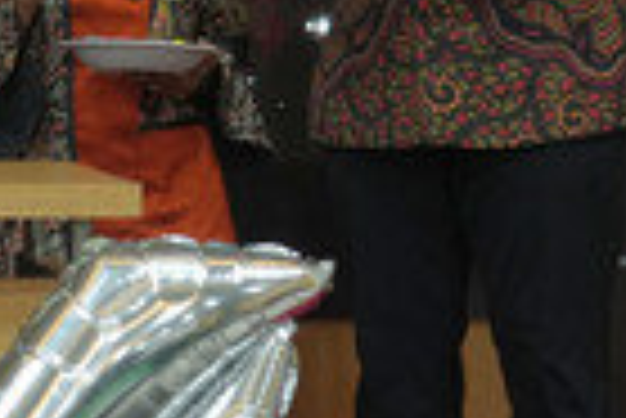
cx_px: -423
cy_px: -61
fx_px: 3447
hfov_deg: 9.9
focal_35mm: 198
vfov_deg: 6.9
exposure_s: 1/160
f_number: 4
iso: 2000
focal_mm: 43
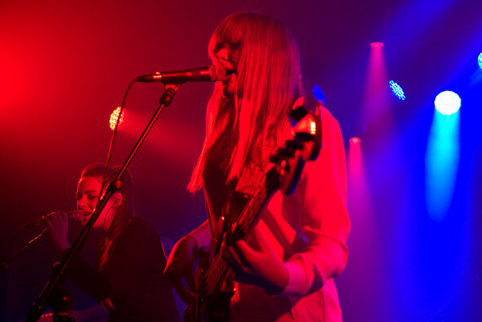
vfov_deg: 27.2
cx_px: 293
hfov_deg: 39.7
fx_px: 665
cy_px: 145
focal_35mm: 50
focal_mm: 27
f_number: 2.8
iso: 900
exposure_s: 1/50
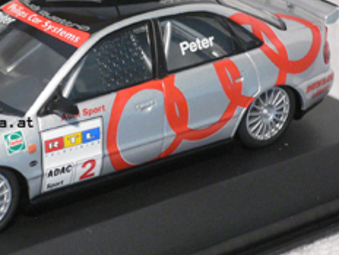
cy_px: 78
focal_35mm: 114
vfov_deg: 13.0
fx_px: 1116
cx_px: 63
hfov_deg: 17.1
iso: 200
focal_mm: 11
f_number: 4
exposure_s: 1/13
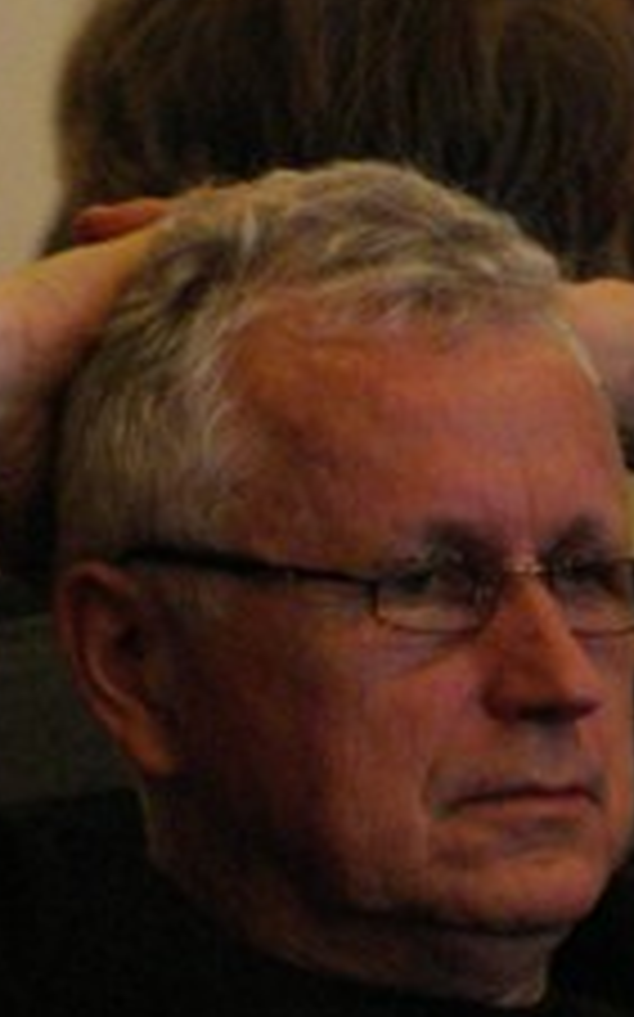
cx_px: 495
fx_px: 19681
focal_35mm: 711
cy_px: 657
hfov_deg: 1.8
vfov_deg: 3.0
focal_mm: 150
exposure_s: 1/20
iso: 1600
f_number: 5.6
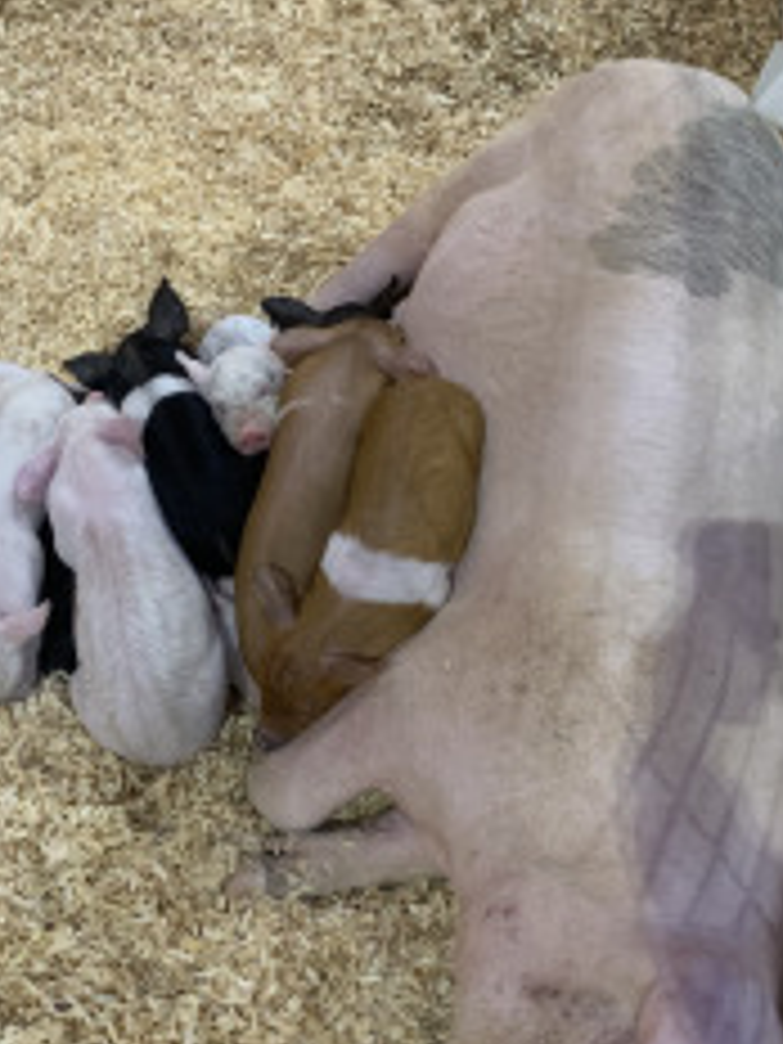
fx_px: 1237
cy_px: 630
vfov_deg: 45.5
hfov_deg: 35.1
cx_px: 382
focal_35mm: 41
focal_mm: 4.25
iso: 320
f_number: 1.8
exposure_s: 1/60
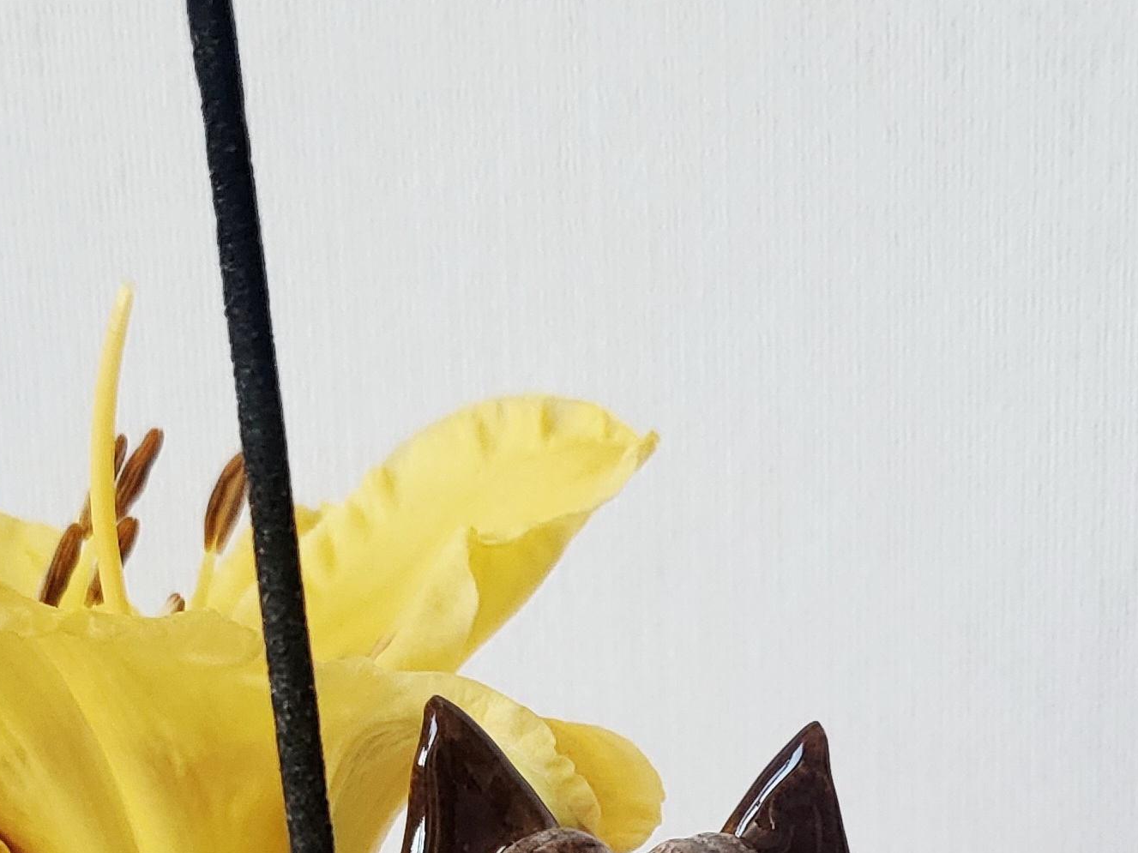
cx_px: 404
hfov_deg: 26.6
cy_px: 1193
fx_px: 2400
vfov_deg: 18.4
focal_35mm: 73
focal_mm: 4.25
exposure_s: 1/101
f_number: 1.8
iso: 160
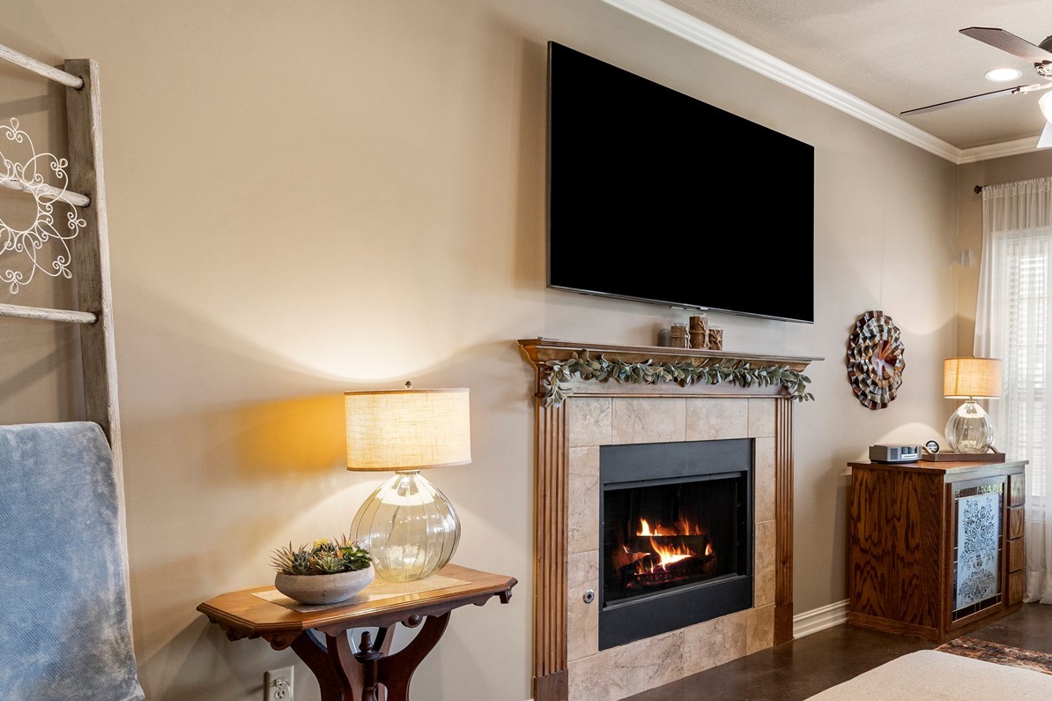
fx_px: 847
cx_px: 821
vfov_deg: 44.9
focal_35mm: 29
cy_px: 382
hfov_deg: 59.4
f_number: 8
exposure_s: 1/5
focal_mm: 17
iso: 400
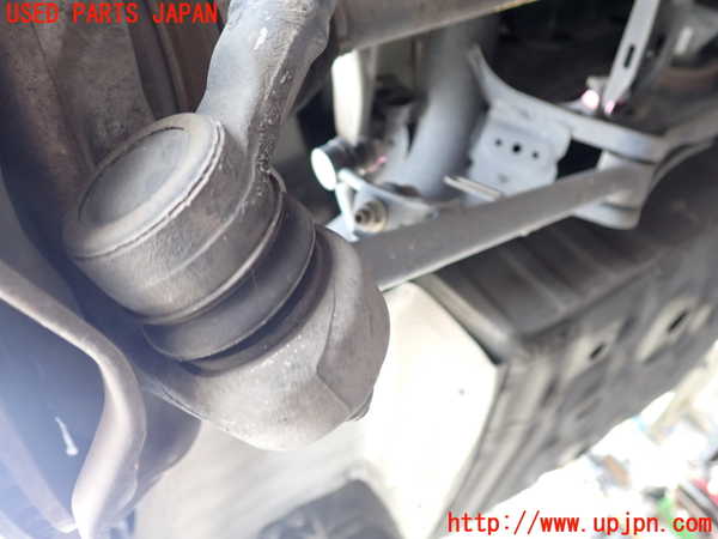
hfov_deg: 60.0
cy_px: 270
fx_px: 622
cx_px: 359
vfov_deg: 46.8
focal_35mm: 30
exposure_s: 1/30
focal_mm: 5.4
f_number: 2.3
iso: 250
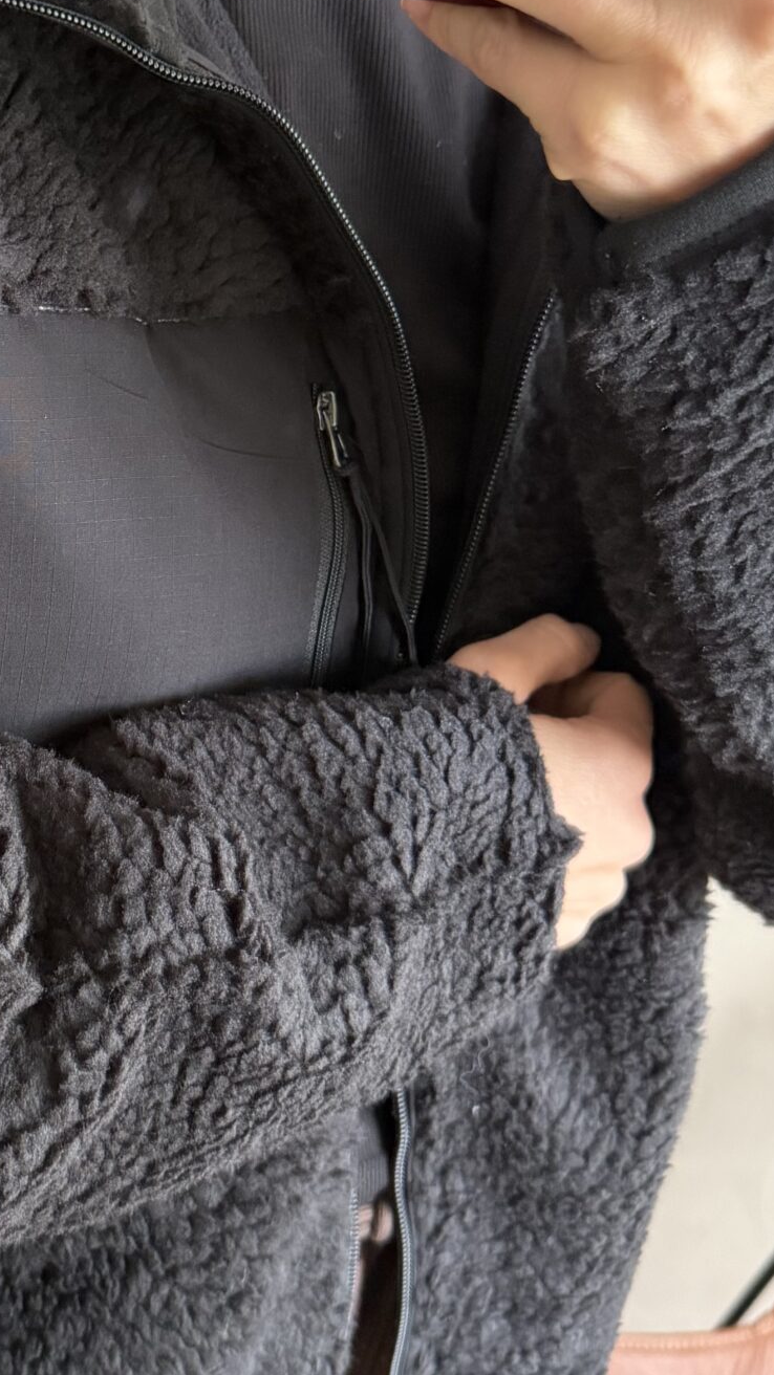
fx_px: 1861
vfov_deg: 40.5
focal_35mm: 51
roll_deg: -7.1
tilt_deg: -36.8
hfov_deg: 22.7
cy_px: 571
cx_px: 25
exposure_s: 1/58
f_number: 1.78
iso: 800
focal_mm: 6.76
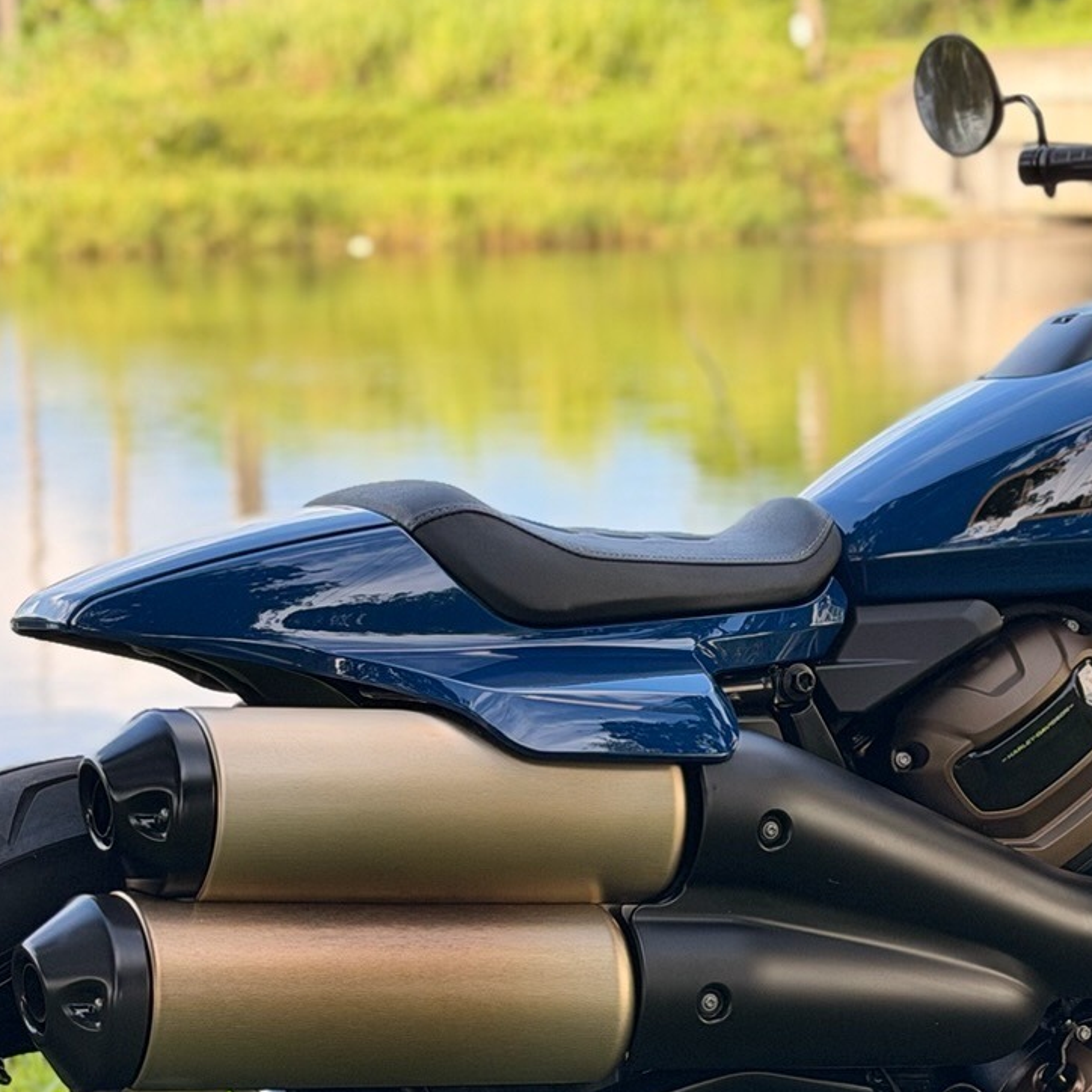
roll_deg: +1.2
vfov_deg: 14.5
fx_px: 4283
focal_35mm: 120
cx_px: 793
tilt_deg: -10.4
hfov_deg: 14.5
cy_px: 839
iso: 64
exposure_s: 1/754
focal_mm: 6.76
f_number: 1.78
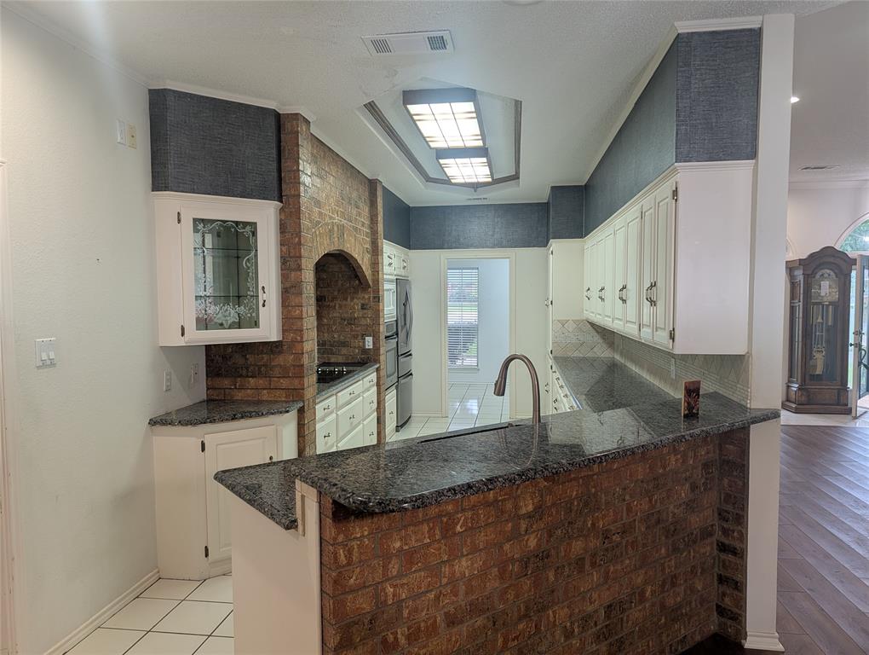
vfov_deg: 56.9
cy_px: 328
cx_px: 434
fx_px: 603
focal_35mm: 24
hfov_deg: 71.5
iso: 40
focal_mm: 6.9
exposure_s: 1/30
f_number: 1.68
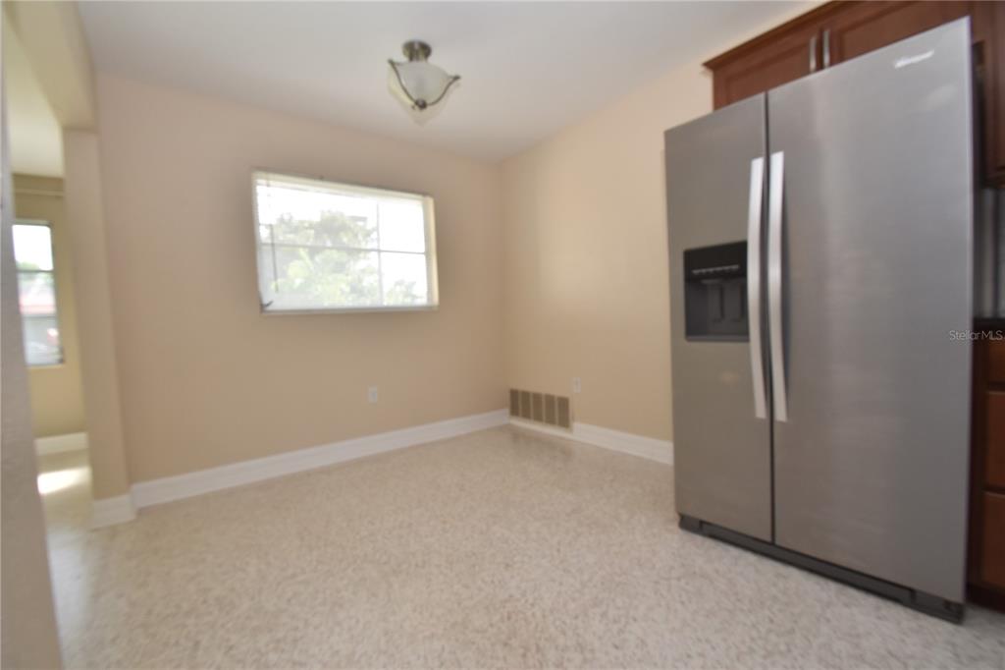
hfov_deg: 100.4
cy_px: 335
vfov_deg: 77.3
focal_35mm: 15
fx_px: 419
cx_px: 502
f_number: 8
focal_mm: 10
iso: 500
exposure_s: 1/60
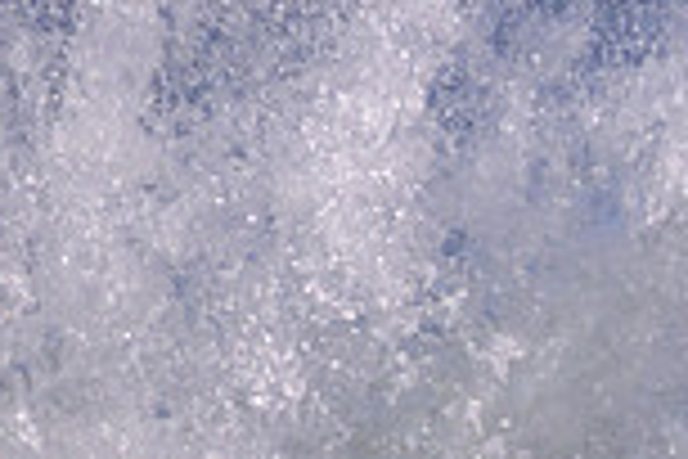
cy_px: 712
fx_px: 81503
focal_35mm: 4265
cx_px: 1767
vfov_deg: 0.3
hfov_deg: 0.5
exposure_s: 1/2000
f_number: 11
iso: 1000
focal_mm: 800
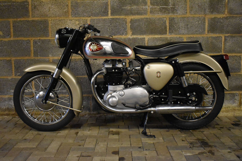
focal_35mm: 38
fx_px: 252
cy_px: 80
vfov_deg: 35.5
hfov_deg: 51.3
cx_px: 121
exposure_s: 1/125
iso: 8000
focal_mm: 25
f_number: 4
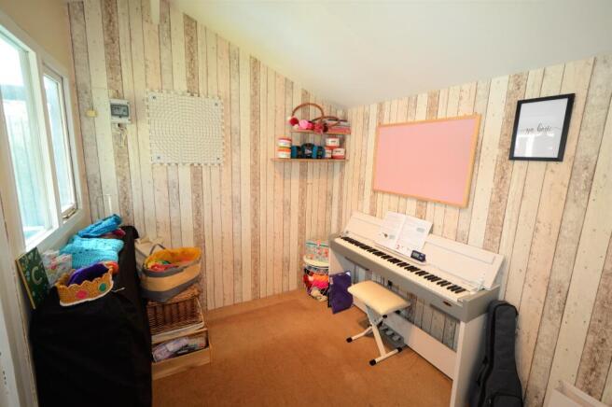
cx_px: 306
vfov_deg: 77.2
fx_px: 255
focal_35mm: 15
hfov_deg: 100.4
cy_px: 204
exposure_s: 1/60
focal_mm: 10
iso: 400
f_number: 4
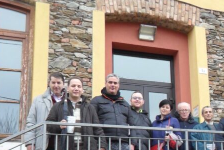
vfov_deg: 20.1
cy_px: 140
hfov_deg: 29.6
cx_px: 187
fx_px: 411
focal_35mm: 66
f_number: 4
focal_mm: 6.6
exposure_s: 1/45
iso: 160
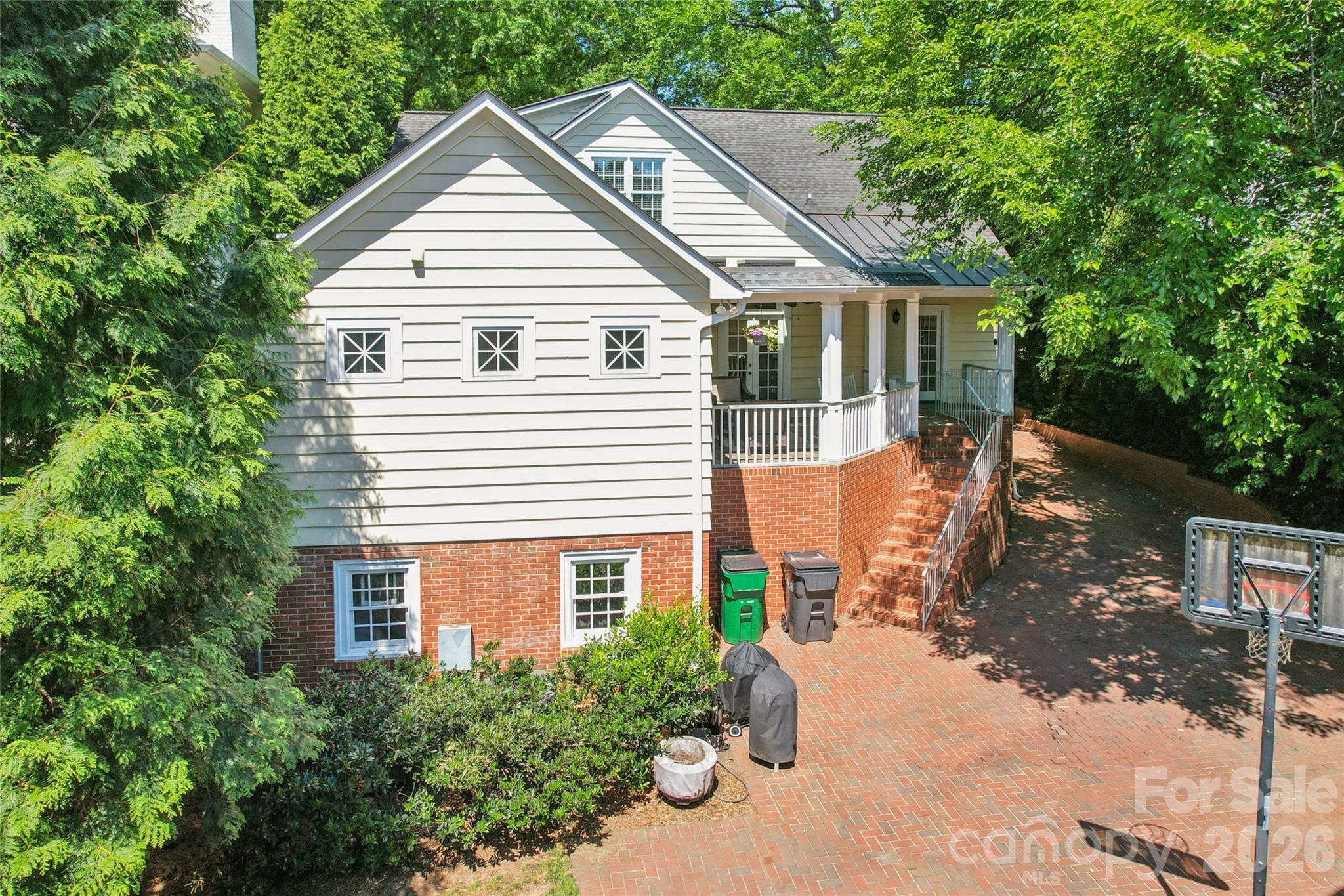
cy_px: 448
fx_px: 821
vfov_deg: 57.2
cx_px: 672
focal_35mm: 22
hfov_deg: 78.6
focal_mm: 8.4
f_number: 2.8
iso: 100
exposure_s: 1/125
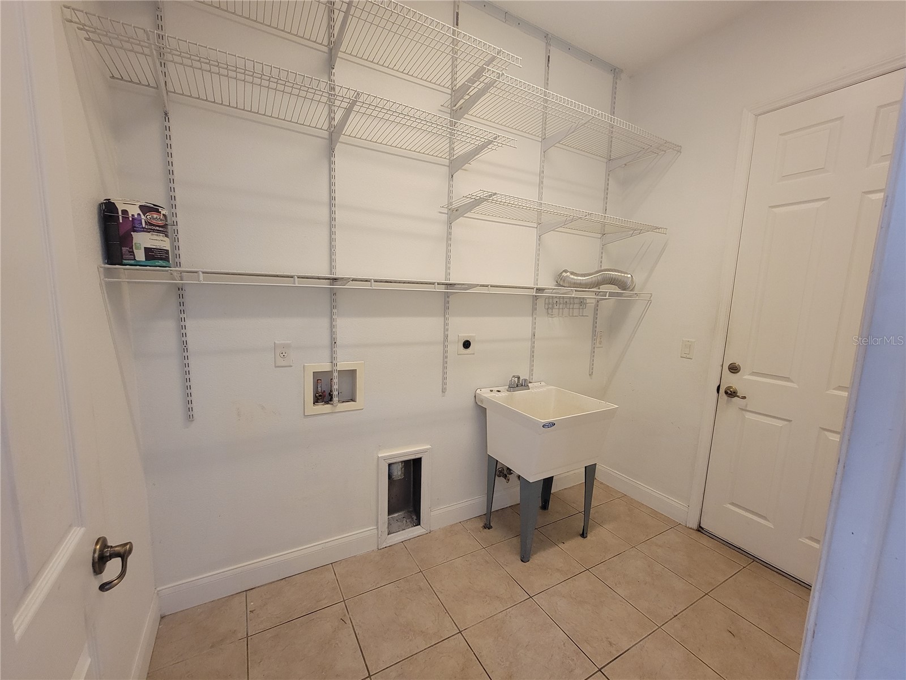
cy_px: 340
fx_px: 340
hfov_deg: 106.2
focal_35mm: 13
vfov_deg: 89.9
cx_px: 453
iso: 320
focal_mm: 2.2
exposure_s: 1/60
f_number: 2.2
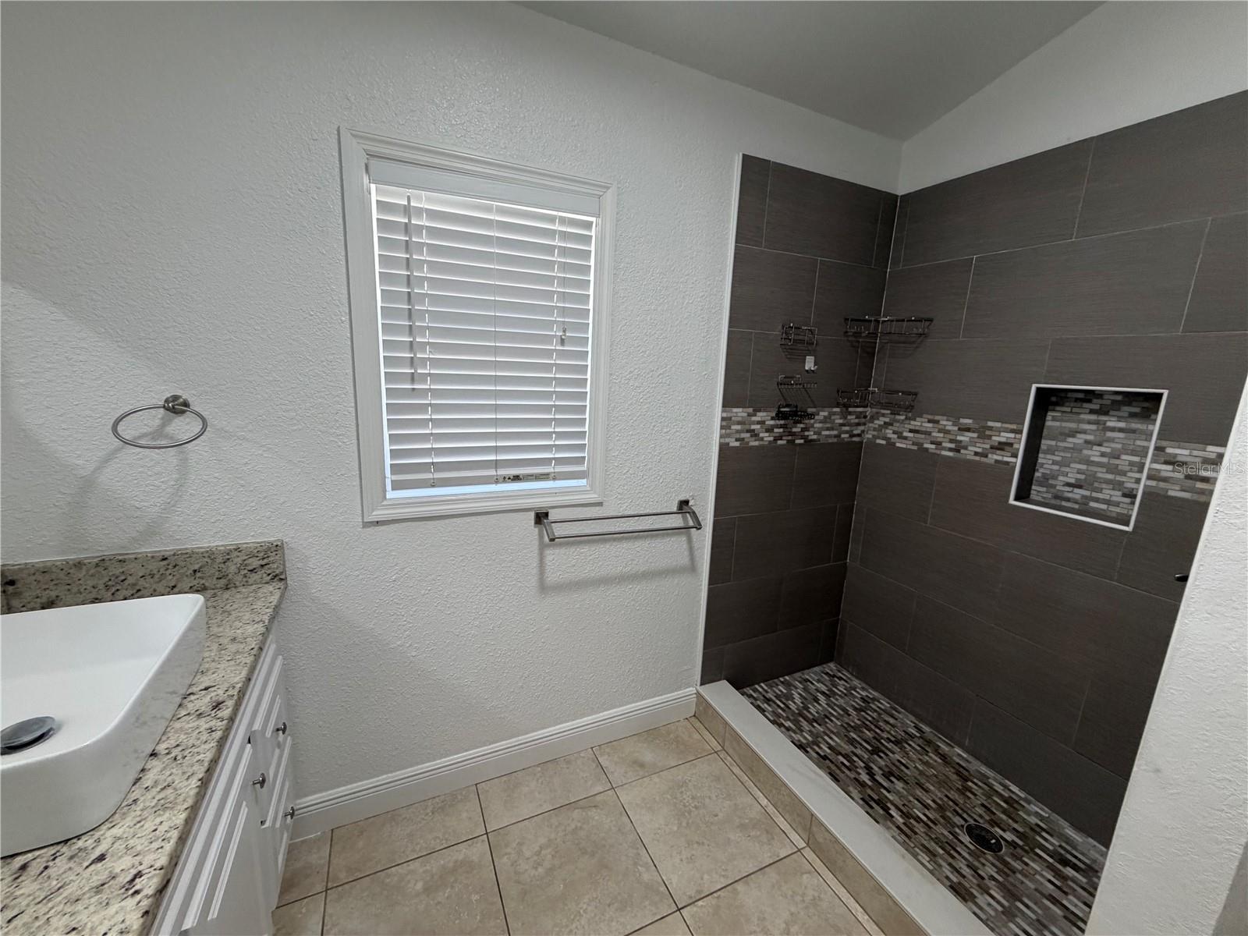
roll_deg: -2.6
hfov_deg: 102.1
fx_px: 505
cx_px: 624
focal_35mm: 14
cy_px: 468
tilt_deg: -11.3
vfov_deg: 85.7
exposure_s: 1/120
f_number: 2.2
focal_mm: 2.22
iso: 320
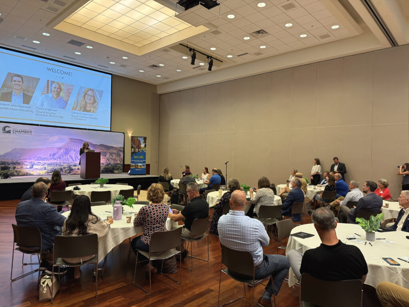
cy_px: 154
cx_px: 204
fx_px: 284
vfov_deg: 56.8
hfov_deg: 71.6
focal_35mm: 24
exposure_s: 1/60
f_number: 1.78
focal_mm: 6.76
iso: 160
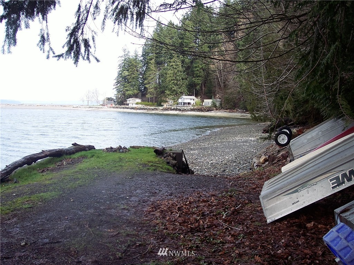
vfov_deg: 36.8
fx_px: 399
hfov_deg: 47.9
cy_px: 132
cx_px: 177
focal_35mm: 39
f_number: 3.4
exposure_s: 1/350
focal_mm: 8
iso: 100
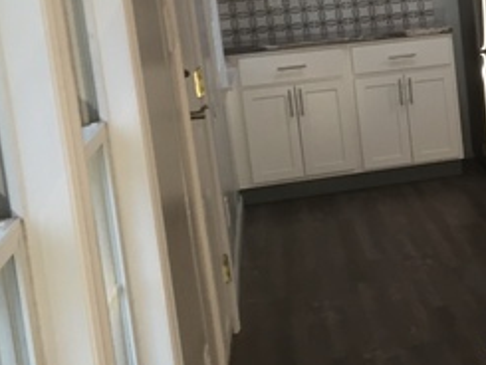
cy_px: 65
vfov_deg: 18.5
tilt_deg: -5.6
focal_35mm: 79
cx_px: 628
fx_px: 1110
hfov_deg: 22.2
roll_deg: +5.0
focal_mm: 4.15
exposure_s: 1/30
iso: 64
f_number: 2.2
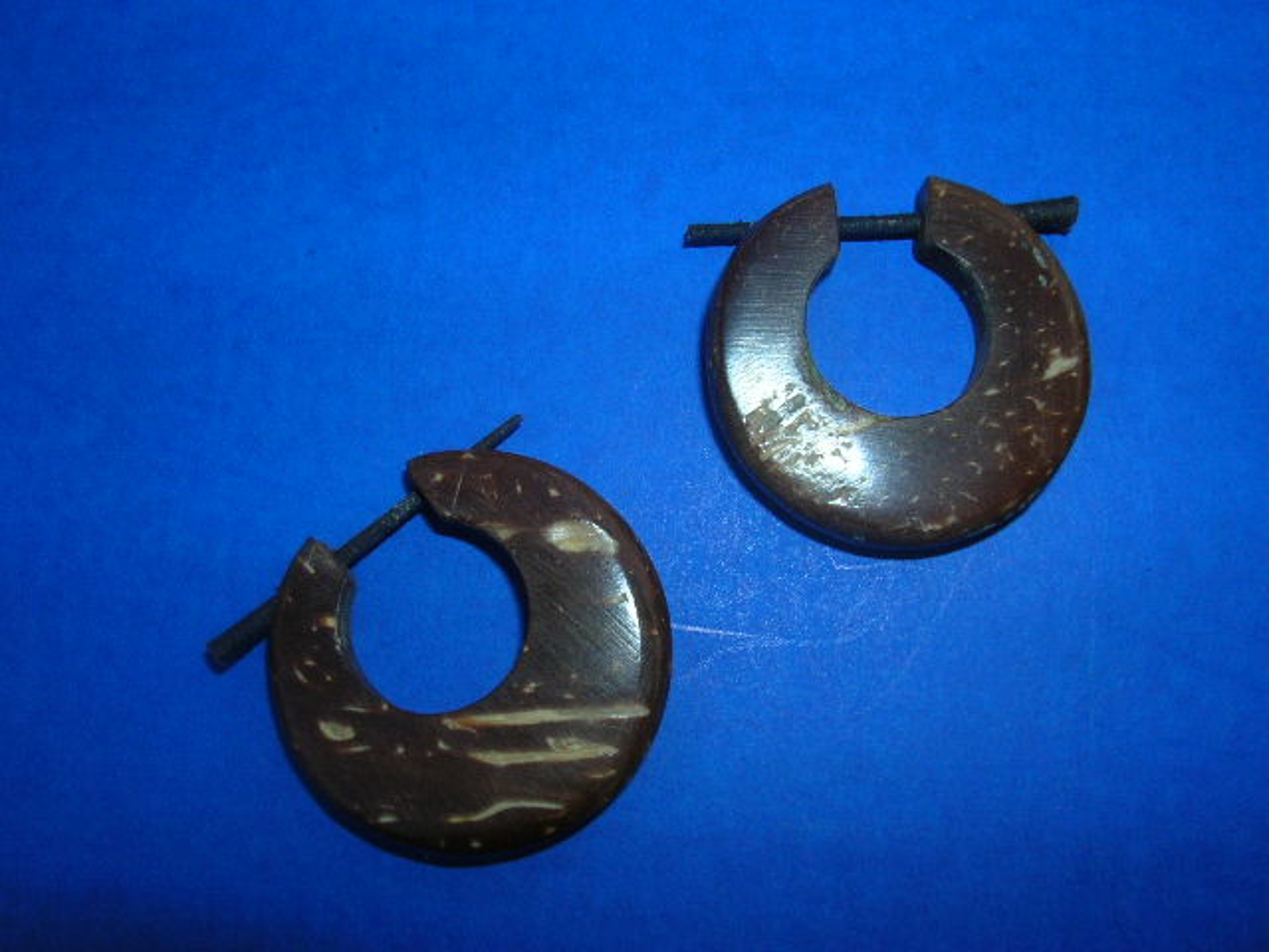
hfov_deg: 52.6
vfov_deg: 40.7
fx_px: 1283
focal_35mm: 35
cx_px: 634
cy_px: 476
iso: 50
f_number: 5.6
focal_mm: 5.8
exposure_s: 1/60.1
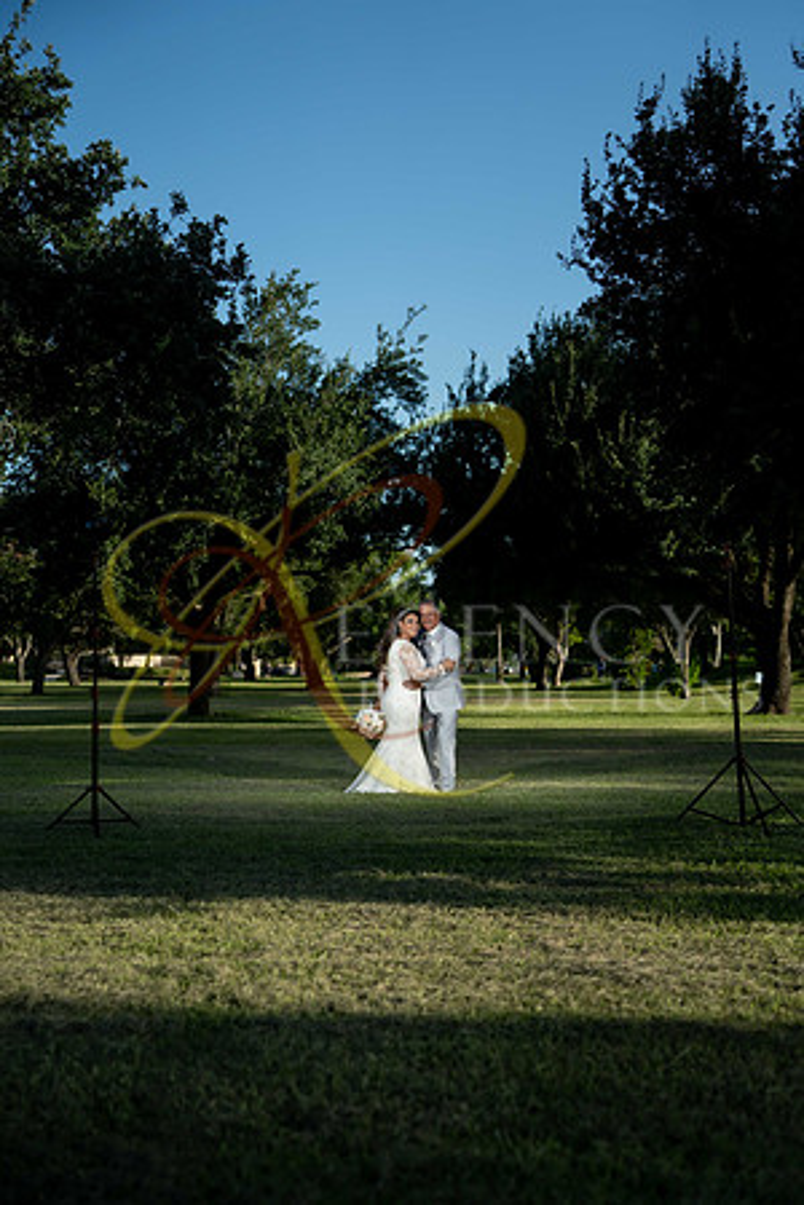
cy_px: 602
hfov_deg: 28.1
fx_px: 1608
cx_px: 402
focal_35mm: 48
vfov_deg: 41.1
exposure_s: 1/5000
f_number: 2.2
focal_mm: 48
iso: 320
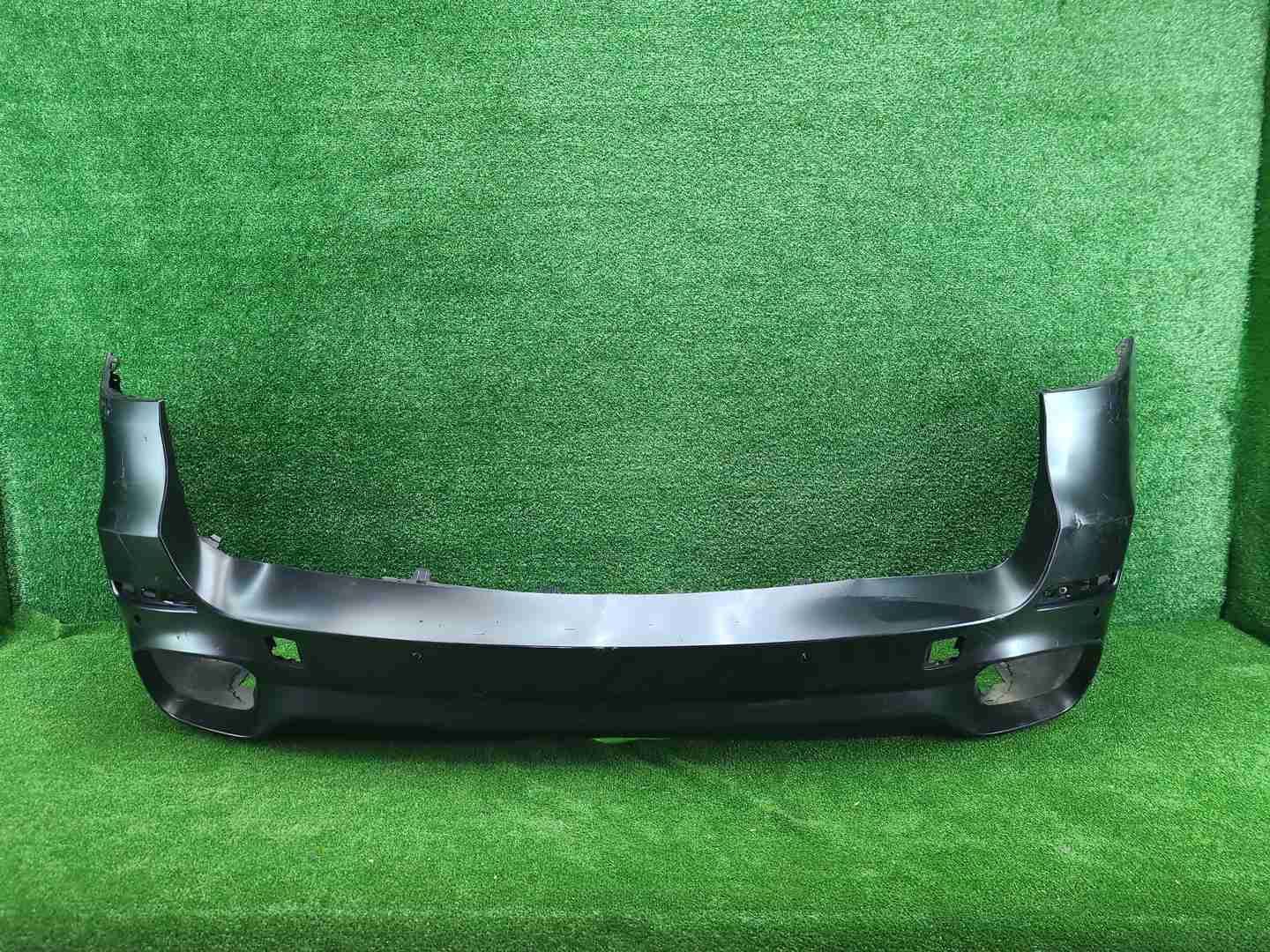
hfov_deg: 67.3
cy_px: 476
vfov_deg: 53.1
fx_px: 954
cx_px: 635
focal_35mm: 26
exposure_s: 1/50
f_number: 1.8
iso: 234
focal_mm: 5.4
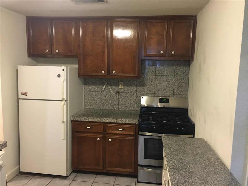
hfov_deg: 61.7
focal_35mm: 29
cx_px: 124
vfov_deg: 48.2
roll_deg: -1.0
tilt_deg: -7.8
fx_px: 208
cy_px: 93
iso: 200
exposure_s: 1/15
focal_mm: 4.15
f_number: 2.2
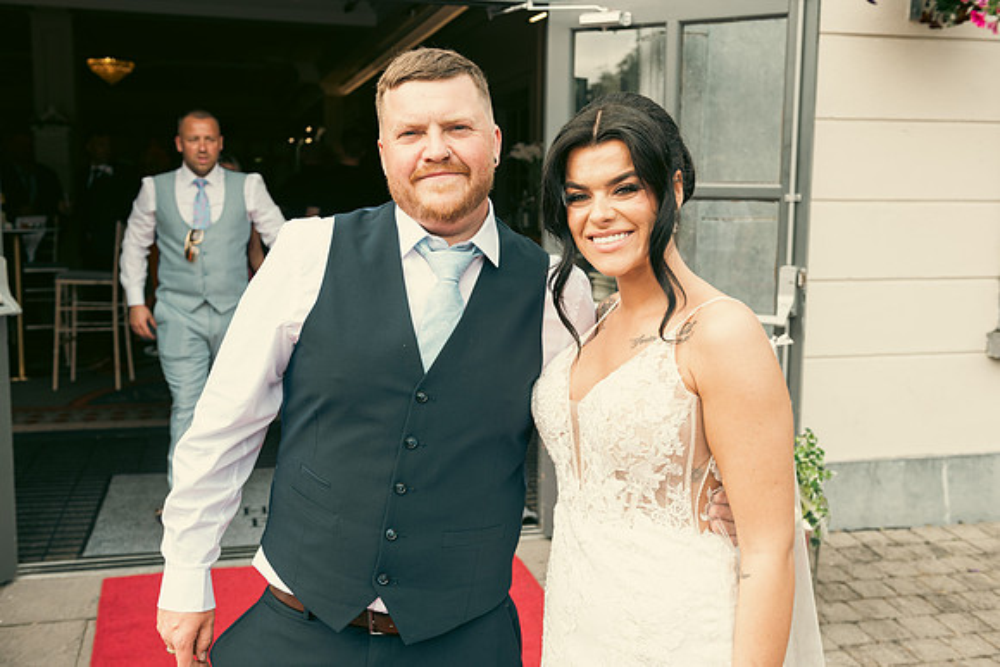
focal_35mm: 38
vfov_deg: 35.1
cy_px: 334
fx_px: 1056
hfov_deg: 50.7
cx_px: 500
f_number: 5.6
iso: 160
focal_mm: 38
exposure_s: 1/160
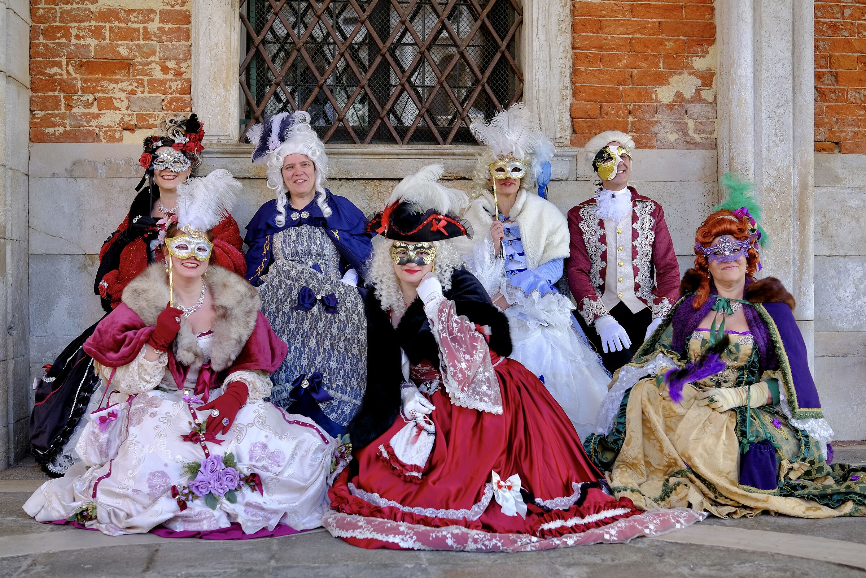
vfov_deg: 32.6
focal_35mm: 41
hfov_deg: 47.4
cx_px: 433
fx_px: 986
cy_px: 289
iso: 160
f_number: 2
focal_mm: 27
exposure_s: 1/250
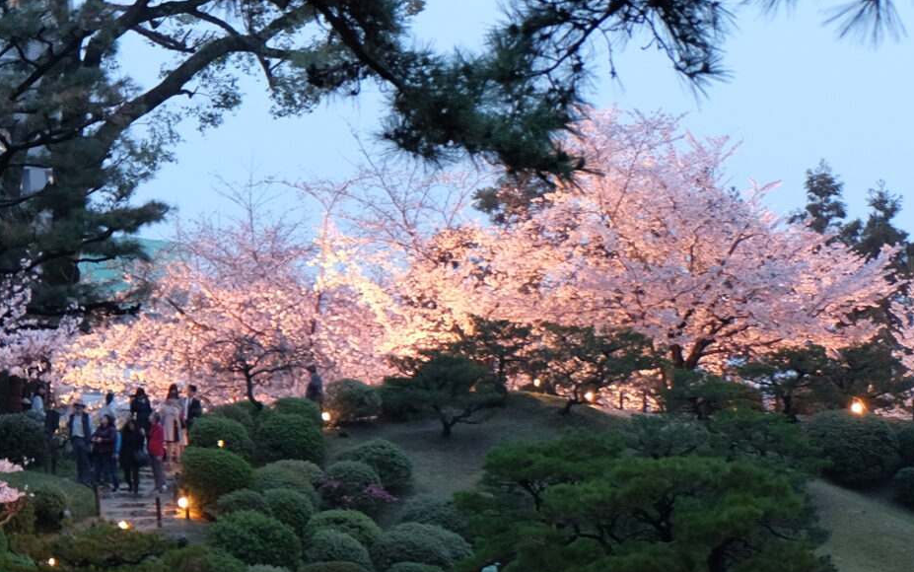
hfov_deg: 17.1
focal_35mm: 121
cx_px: 138
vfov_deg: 10.8
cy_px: 524
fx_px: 3015
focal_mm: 28.9
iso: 800
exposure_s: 1/8
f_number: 3.2
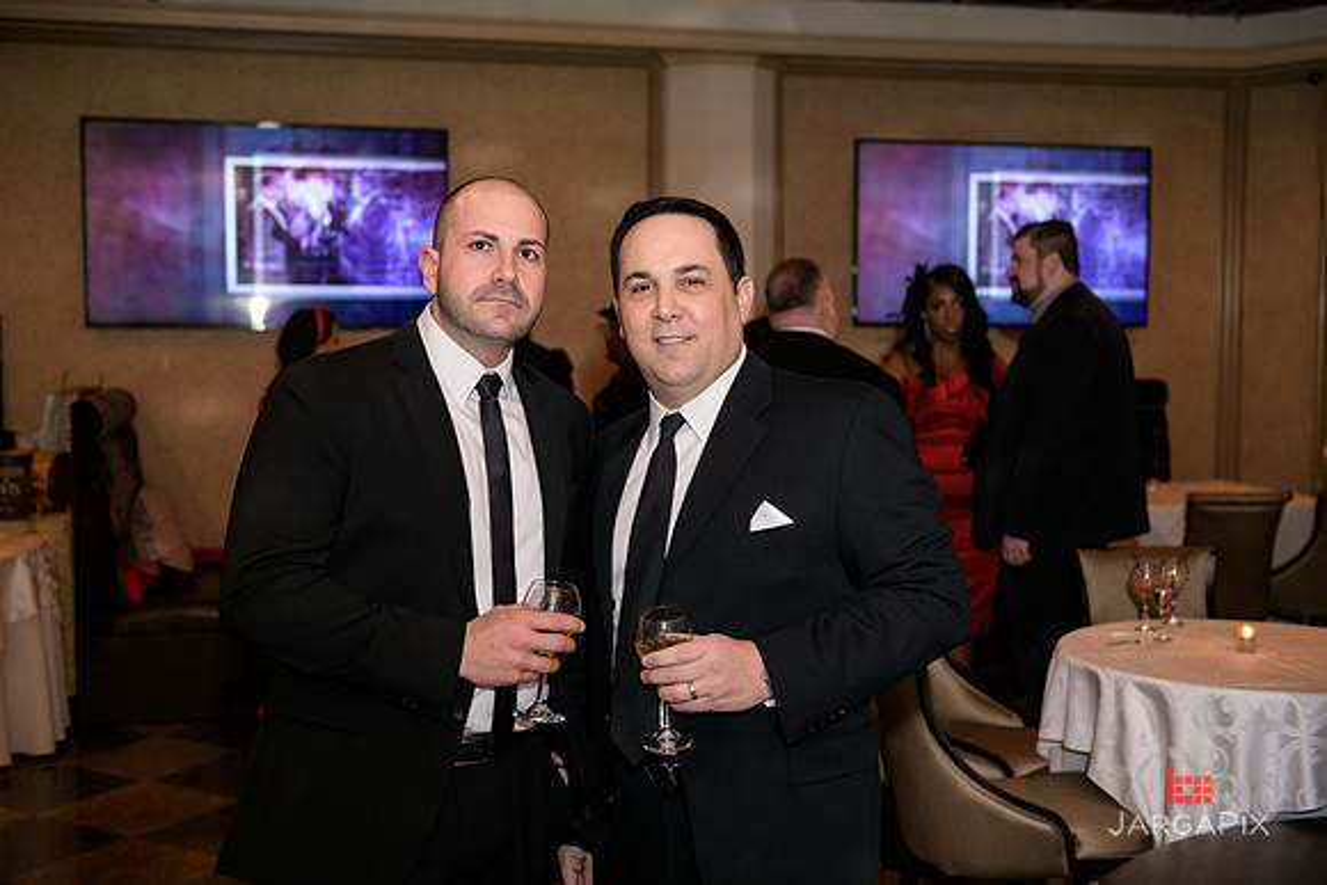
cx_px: 664
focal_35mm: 44
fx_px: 1622
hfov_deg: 44.5
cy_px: 442
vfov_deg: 30.5
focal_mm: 44
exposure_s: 1/125
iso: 1600
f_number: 3.2
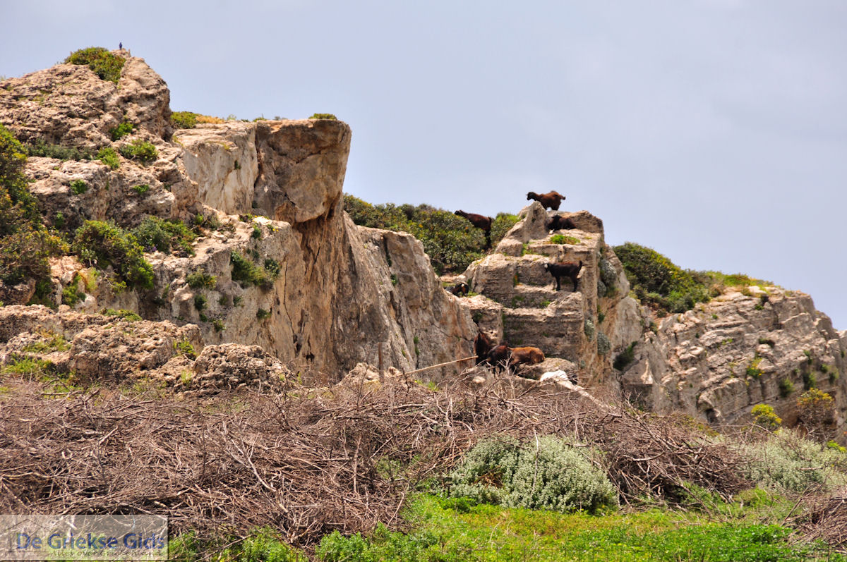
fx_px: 7050
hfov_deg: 6.9
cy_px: 281
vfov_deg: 4.6
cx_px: 424
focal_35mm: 300
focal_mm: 200
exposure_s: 1/500
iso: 200
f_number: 11
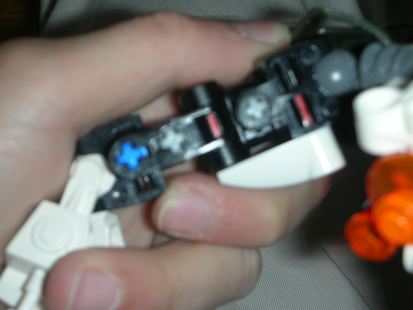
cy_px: 155
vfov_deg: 17.2
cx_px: 206
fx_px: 1026
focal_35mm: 86
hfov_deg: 22.8
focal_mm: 14.3
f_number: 4.8
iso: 50
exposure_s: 1/120
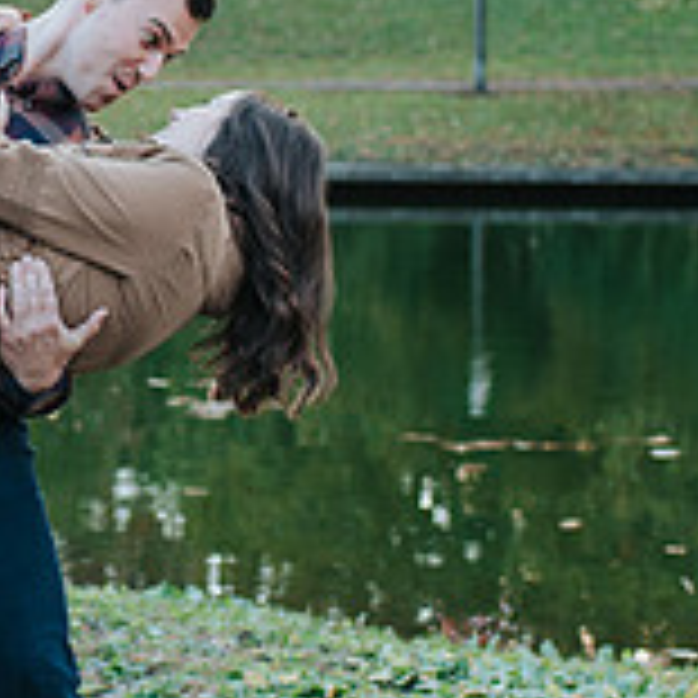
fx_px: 2760
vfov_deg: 14.4
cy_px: 205
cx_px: -68
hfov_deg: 14.1
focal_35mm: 121
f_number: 2.8
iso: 400
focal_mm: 35
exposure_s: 1/320
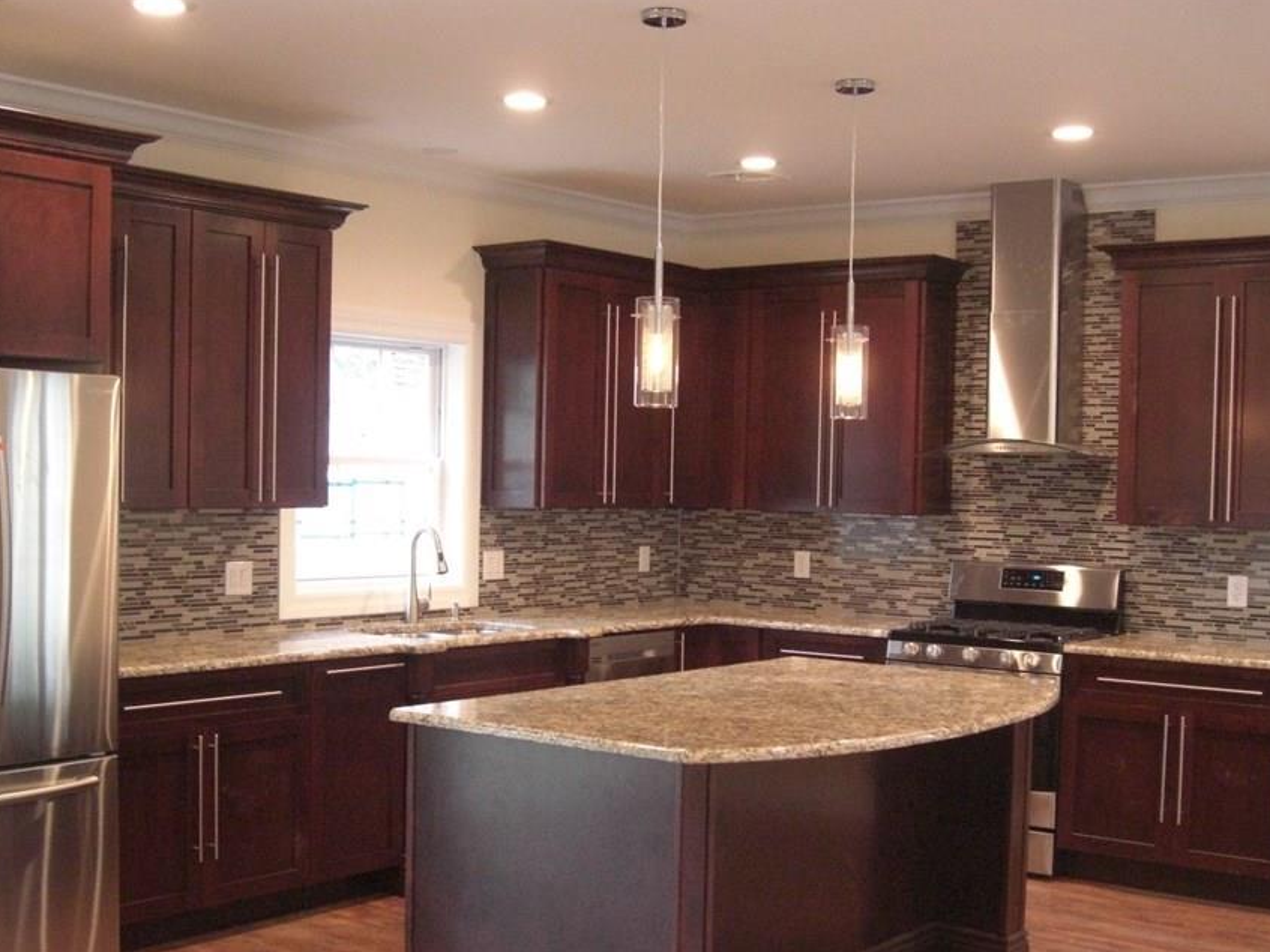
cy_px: 571
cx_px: 590
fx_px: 1687
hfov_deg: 41.2
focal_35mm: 46
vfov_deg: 31.4
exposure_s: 1/80
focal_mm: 7.9
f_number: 2.8
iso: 800
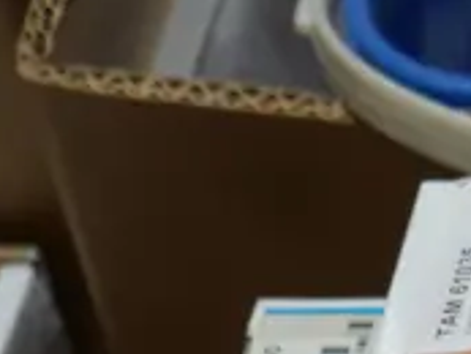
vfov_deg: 6.7
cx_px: 1386
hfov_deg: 8.0
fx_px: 2900
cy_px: 826
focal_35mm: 213
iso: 200
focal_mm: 18
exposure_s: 1/100
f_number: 4
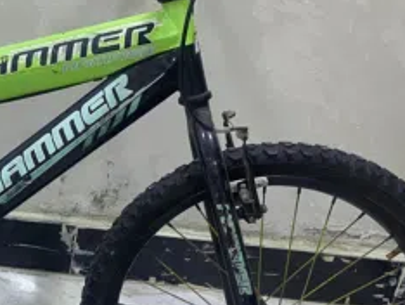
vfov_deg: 20.7
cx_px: -45
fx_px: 832
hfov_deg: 25.3
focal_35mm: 71
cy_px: 206
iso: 125
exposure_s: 1/50
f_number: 1.8
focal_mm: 4.25
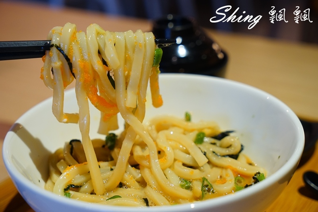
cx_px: 159
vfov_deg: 21.9
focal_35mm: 62
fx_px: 548
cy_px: 106
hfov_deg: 32.4
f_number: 5.6
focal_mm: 62
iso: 1250
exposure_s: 1/50
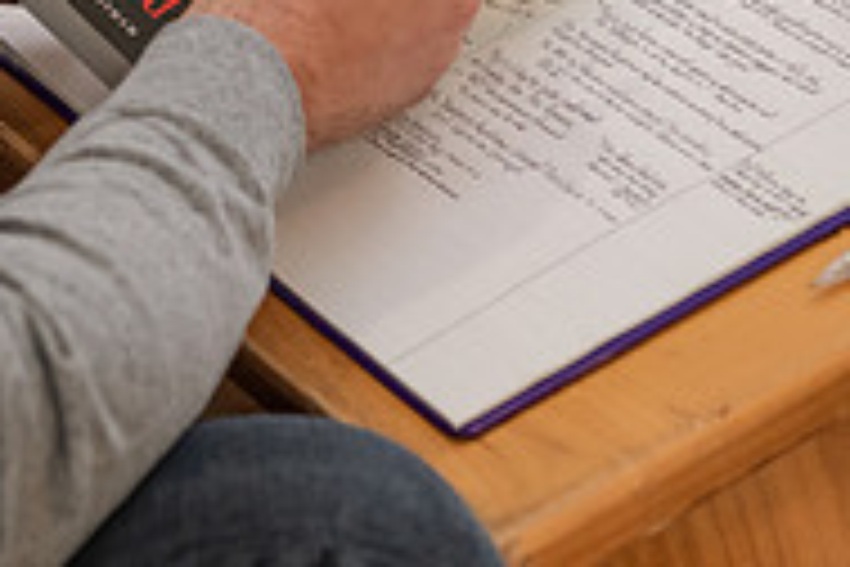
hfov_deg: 11.5
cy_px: -110
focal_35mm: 178
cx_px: 211
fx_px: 4202
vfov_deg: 7.6
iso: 1000
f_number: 3.2
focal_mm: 58
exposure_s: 1/200
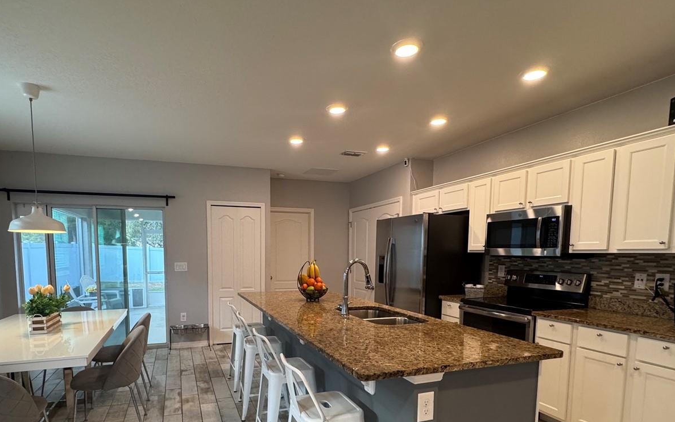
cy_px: 286
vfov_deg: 58.2
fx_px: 368
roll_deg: -0.3
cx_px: 289
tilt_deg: -5.7
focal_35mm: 20
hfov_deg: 84.5
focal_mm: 2.22
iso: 250
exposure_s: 1/120
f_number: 2.2
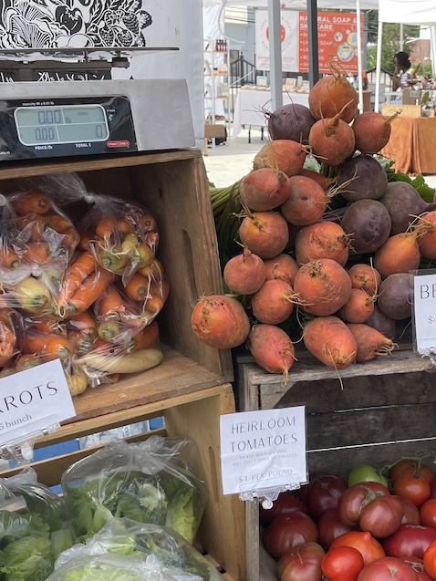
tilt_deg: -20.3
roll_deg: -1.8
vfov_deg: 38.5
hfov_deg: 28.8
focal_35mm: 49
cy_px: 388
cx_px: 372
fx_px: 823
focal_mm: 4.2
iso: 32
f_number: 1.6
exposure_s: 1/812
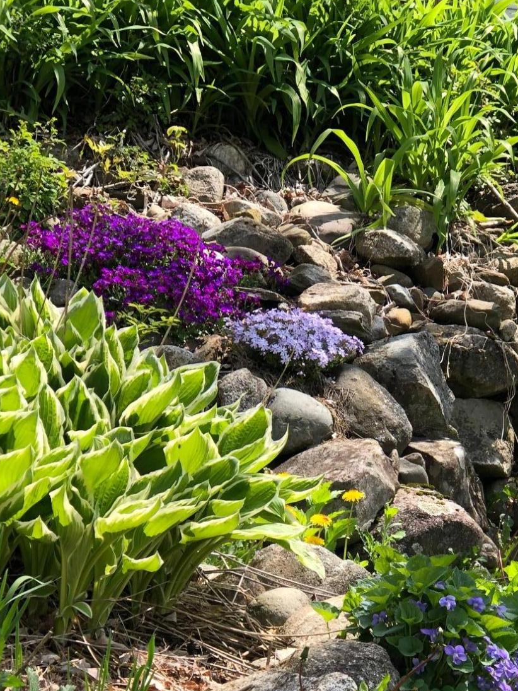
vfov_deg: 18.7
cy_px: 584
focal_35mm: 104
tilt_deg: -7.5
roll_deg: -1.1
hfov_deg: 14.2
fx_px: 2075
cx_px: 362
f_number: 2.8
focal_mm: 6.6
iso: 20
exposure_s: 1/211
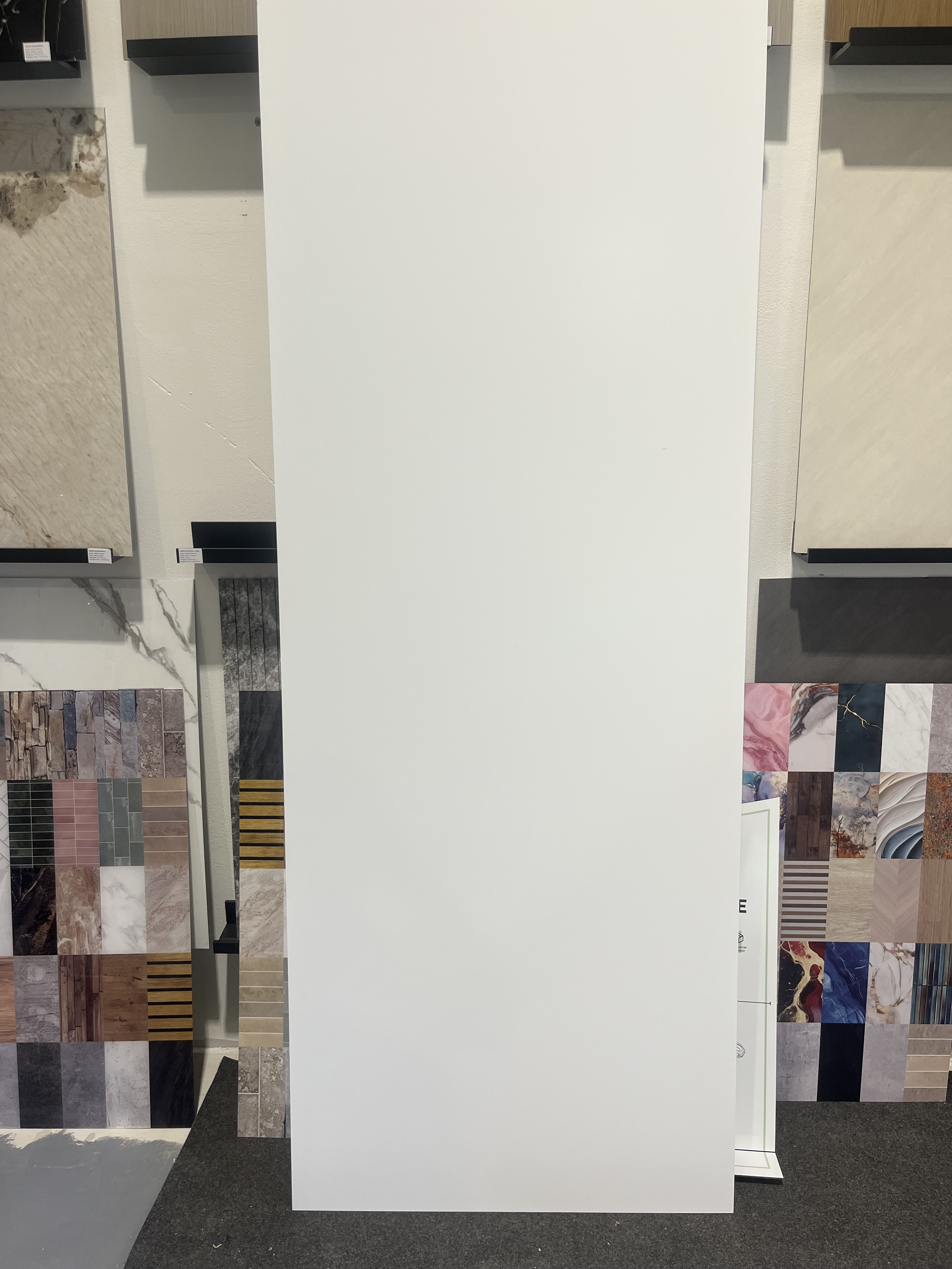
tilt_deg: -15.7
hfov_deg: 53.1
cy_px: 634
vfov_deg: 67.3
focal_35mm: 26
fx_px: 953
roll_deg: +0.8
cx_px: 476
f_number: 1.6
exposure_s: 1/100
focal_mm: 5.1
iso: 64
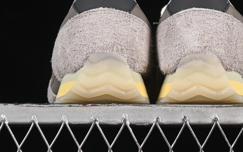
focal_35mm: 172
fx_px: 1139
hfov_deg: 12.2
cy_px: -10
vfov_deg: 7.6
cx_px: 155
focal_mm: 50
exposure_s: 1/80
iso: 160
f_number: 7.1
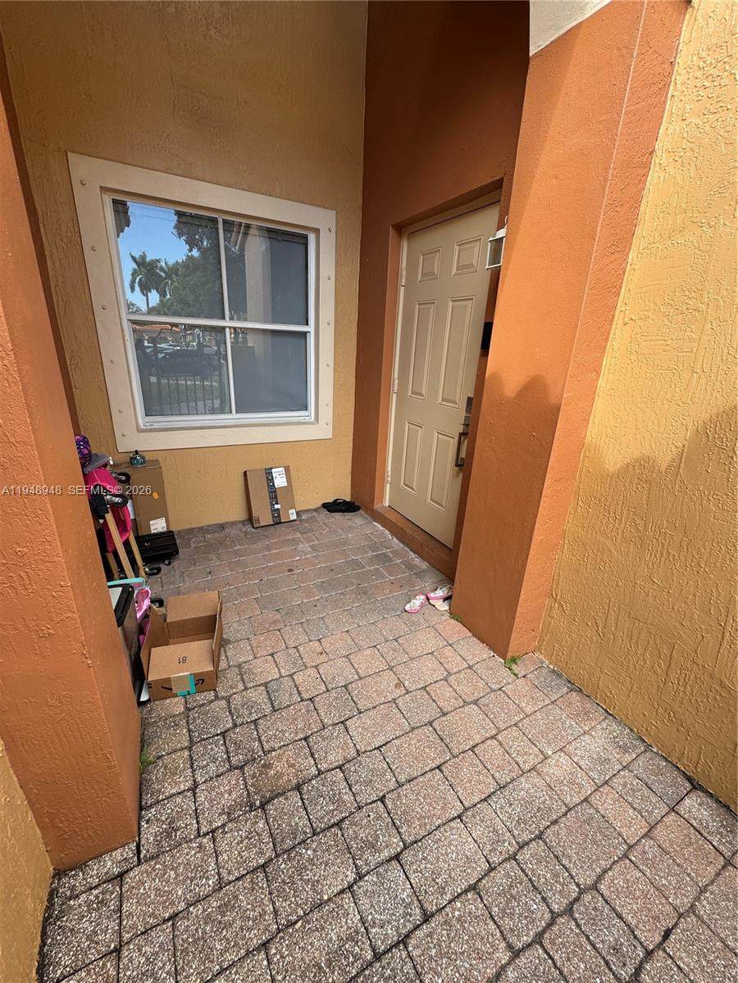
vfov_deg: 102.1
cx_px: 369
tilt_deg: -19.7
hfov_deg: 85.7
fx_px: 398
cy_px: 492
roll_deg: -2.7
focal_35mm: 14
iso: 40
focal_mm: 2.22
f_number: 2.2
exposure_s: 1/174
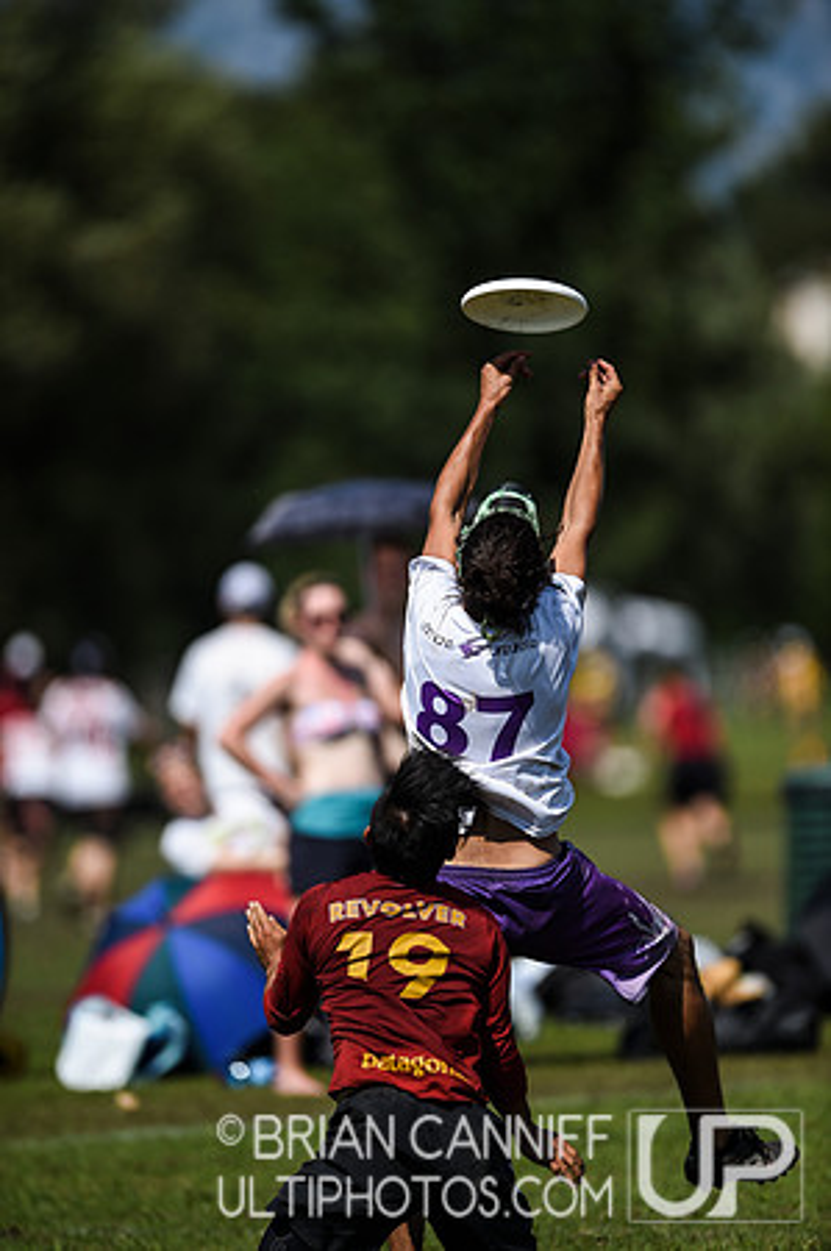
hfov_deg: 3.4
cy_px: 626
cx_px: 416
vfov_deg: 5.2
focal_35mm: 400
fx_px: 13881
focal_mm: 400
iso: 200
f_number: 2.8
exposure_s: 1/8000
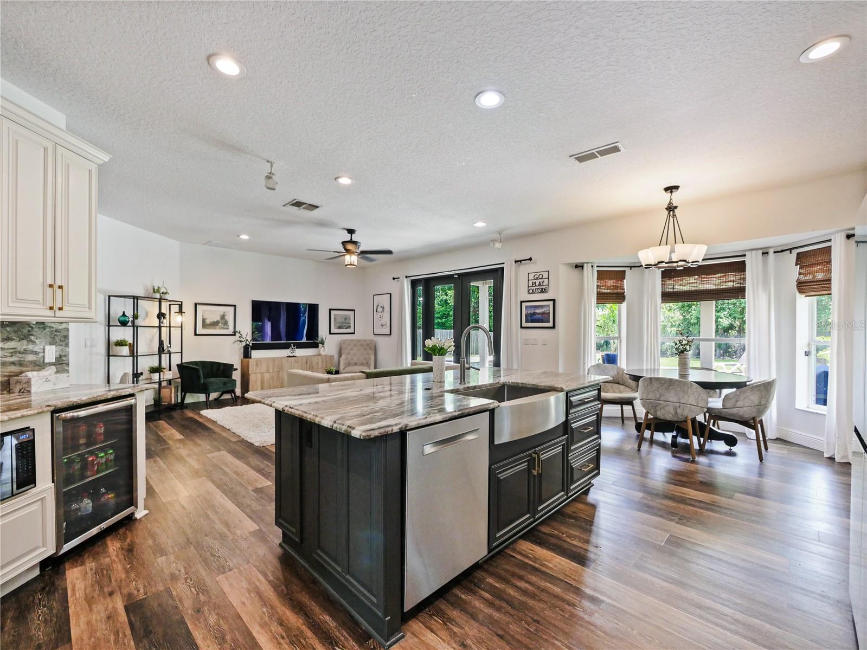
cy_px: 325
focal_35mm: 14
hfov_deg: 102.1
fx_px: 351
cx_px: 434
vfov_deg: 85.7
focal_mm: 7
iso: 1000
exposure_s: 1/60
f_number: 4
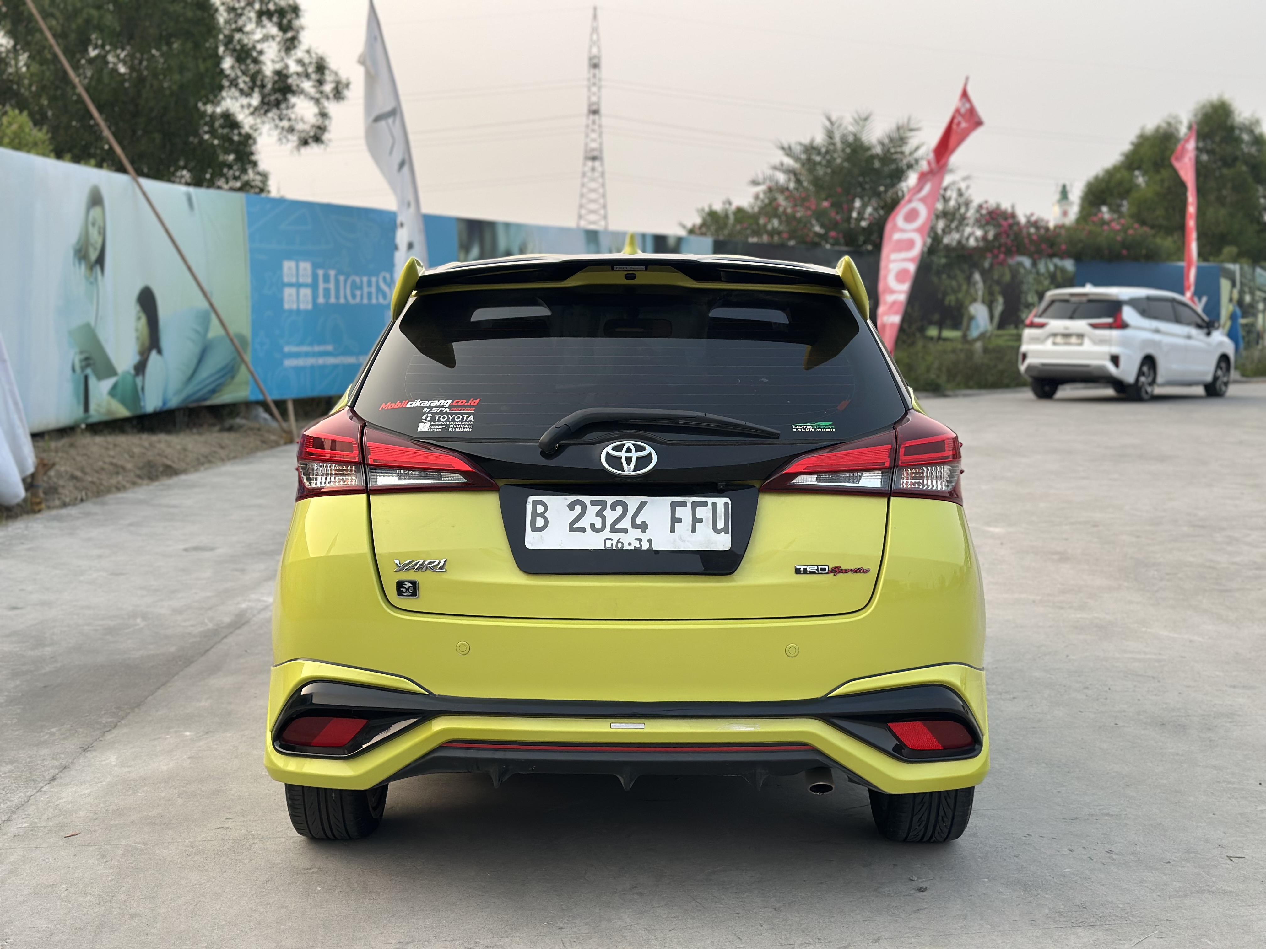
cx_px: 633
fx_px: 1755
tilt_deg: -5.0
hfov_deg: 39.7
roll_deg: -0.2
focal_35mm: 48
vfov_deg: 30.3
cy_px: 474
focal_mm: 6.86
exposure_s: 1/843
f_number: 1.78
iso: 80
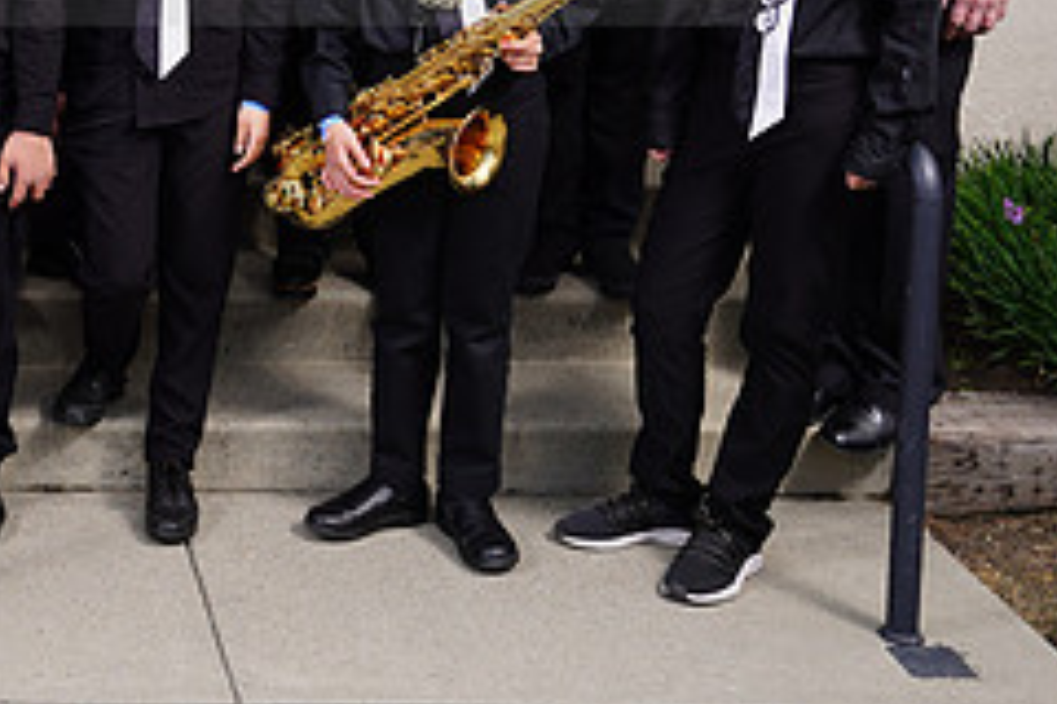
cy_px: -103
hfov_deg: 25.3
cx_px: -66
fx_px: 2202
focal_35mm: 75
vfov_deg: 17.5
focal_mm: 31
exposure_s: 1/200
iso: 100
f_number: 6.3
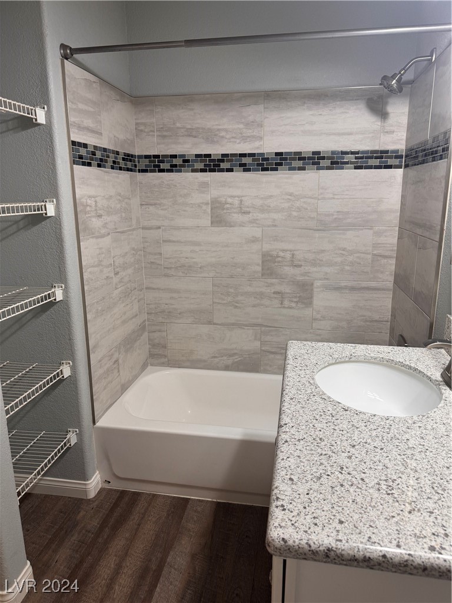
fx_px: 418
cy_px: 302
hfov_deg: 56.8
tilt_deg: -15.2
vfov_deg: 71.6
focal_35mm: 24
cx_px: 226
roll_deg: +0.5
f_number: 1.78
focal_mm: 6.76
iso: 125
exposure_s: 1/60
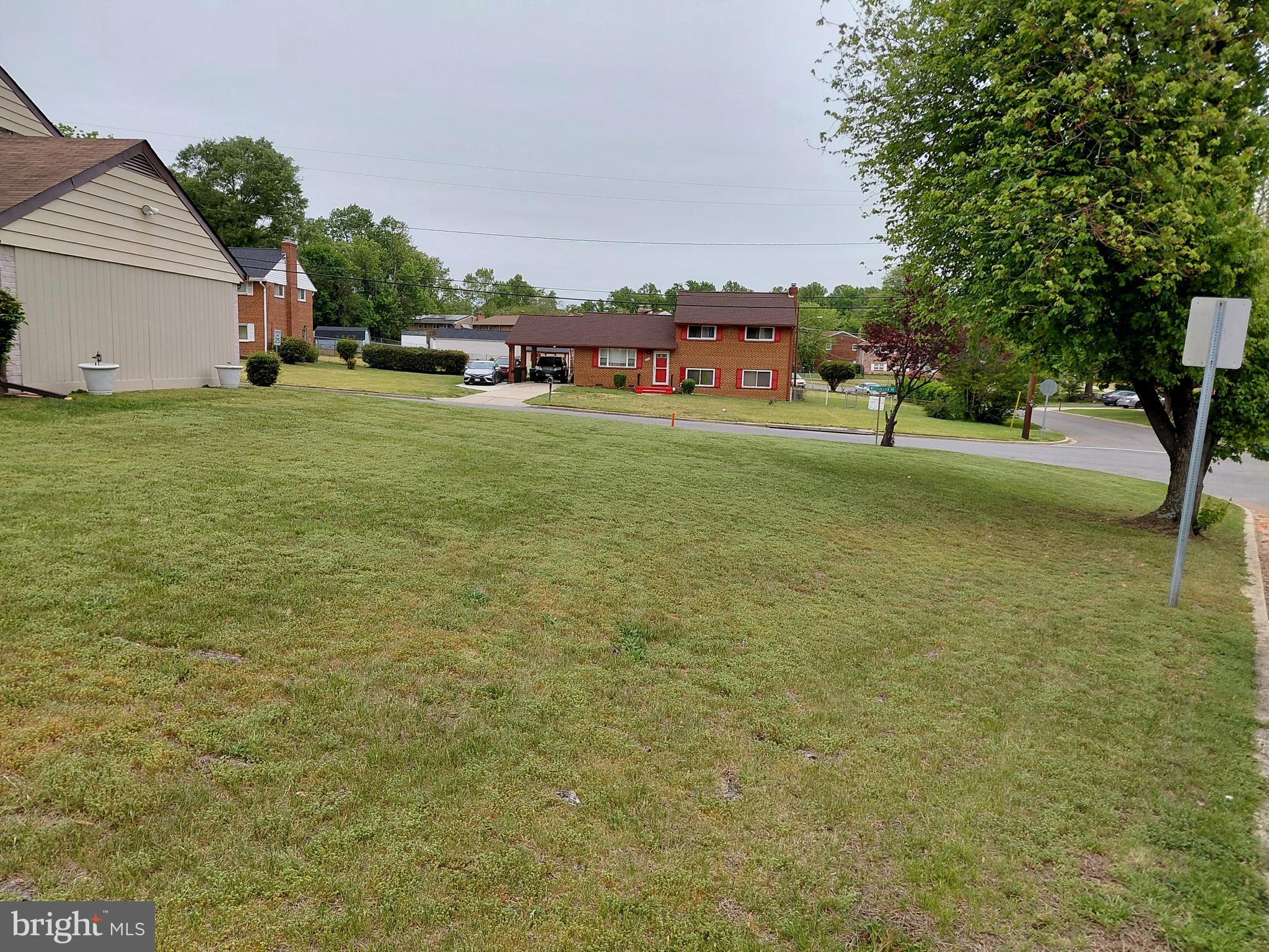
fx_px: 916
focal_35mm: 25
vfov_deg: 54.9
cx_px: 634
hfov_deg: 69.4
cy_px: 476
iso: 50
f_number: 1.8
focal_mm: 4.69
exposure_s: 1/489
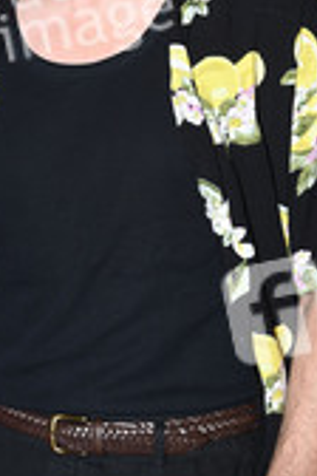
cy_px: 156
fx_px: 1506
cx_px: 110
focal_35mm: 114
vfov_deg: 17.9
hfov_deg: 12.0
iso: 640
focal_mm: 48
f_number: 5.6
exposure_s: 1/200
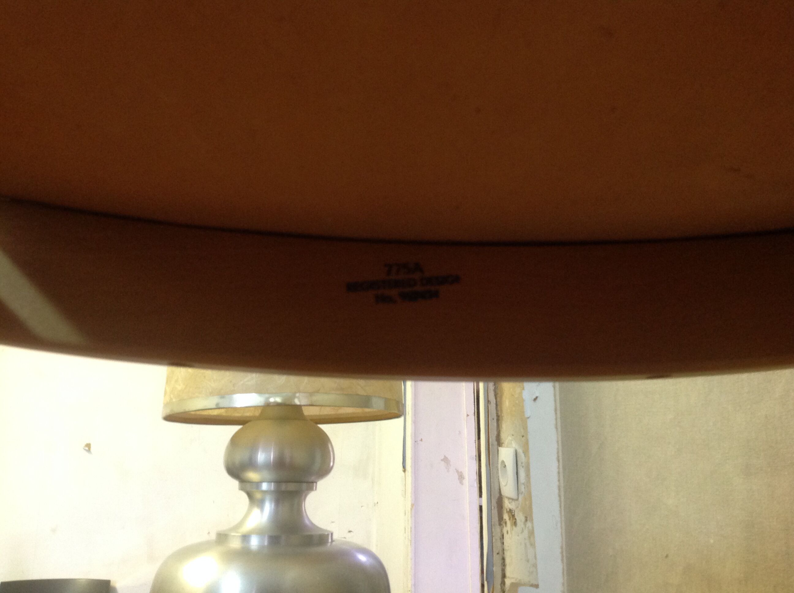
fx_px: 802
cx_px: 397
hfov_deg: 52.7
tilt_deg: +15.2
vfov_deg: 40.6
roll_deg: +0.6
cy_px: 296
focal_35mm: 35
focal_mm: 4.28
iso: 250
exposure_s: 1/17
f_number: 2.4
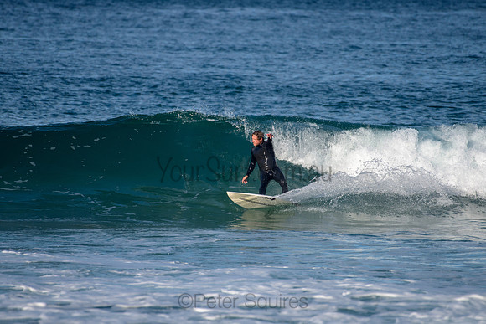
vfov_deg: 2.2
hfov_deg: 3.4
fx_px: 8281
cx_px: 250
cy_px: 158
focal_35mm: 613
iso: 220
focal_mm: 500
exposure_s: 1/2000
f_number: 5.6
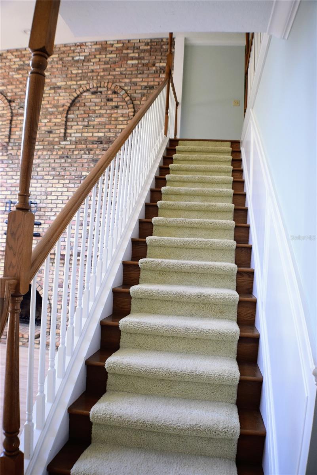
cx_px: 158
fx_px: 475
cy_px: 238
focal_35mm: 36
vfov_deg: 53.1
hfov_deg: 36.9
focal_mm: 24
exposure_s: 1/60
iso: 400
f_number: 4
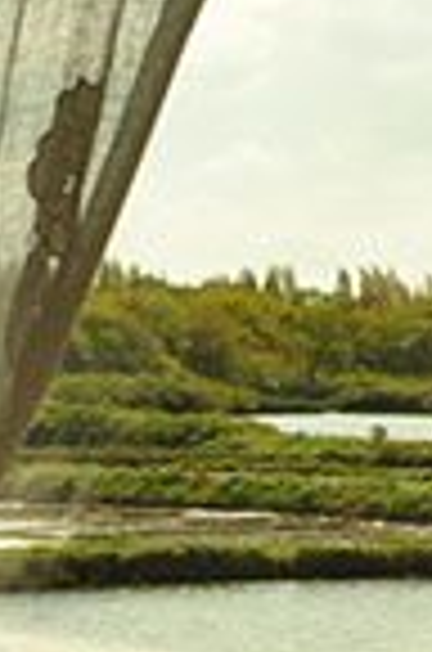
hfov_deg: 7.4
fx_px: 3310
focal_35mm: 183
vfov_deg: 11.2
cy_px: 612
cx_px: -36
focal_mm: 26
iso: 800
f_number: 6.3
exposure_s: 1/4000
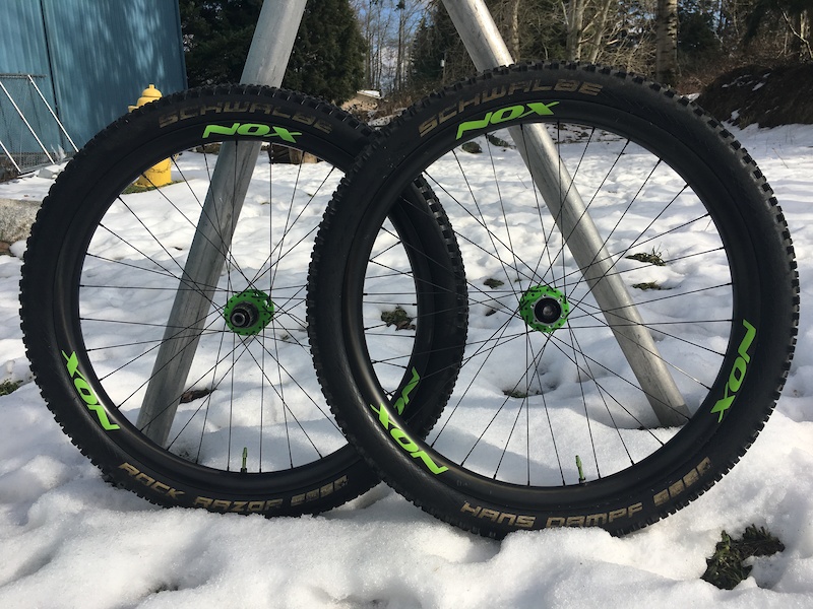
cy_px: 304
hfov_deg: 61.7
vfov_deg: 48.2
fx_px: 681
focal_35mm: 29
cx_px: 406
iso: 25
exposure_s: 1/1672
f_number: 2.2
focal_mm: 4.15
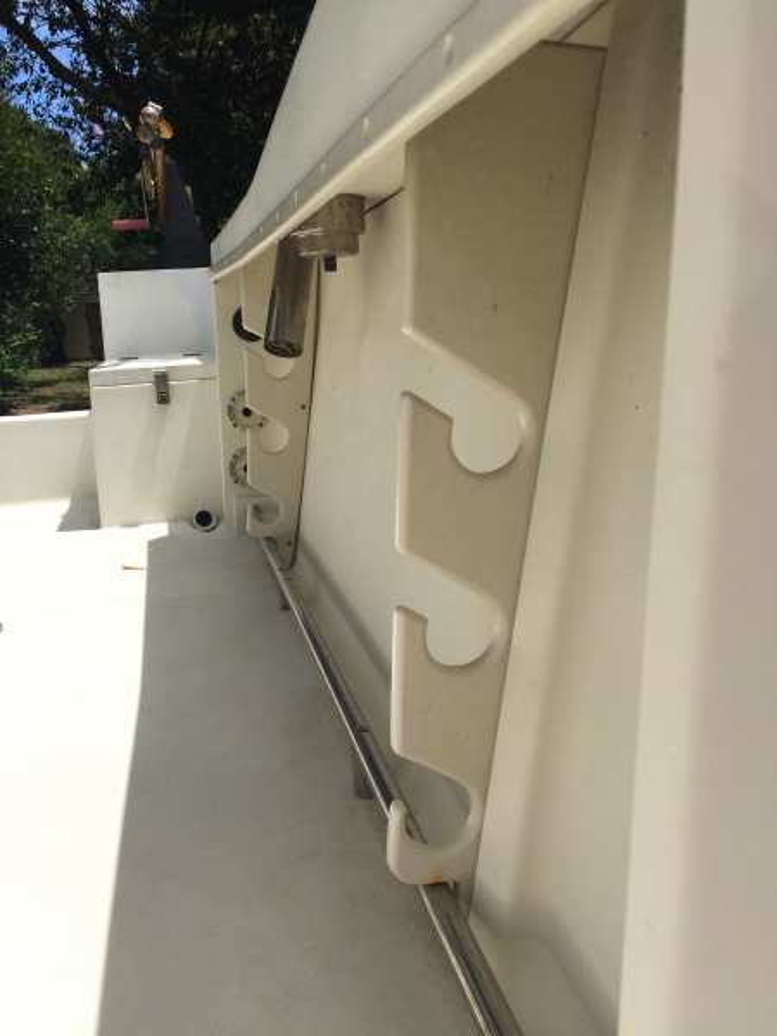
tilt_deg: -12.3
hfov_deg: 48.2
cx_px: 388
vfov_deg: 61.7
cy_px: 518
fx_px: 868
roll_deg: +3.0
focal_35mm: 29
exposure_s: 1/3968
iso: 32
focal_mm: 4.15
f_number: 2.2
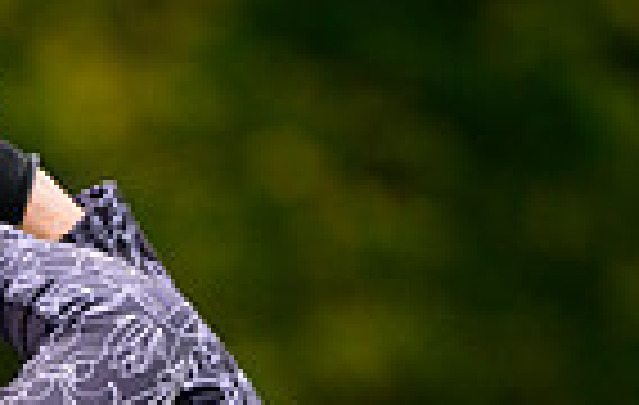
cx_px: -115
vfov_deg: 1.5
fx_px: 15823
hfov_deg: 2.3
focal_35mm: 905
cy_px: 658
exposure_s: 1/1000
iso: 2000
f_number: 2.8
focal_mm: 200
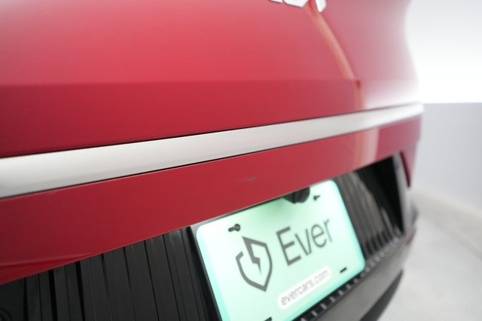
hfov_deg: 65.5
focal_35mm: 28
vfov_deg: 46.4
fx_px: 375
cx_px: 241
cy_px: 160
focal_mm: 28
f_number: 2.8
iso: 5000
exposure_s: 1/400
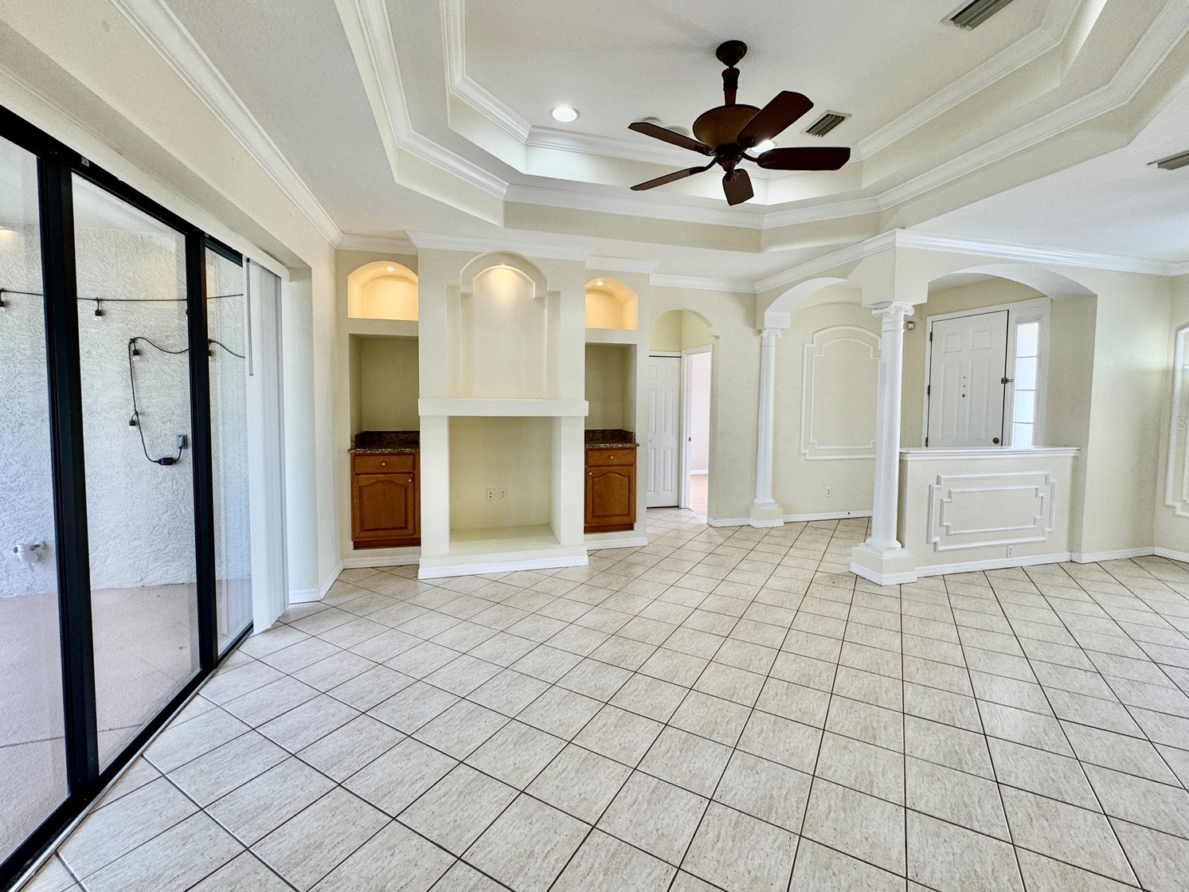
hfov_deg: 98.1
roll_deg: -0.3
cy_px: 423
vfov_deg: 81.7
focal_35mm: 15
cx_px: 615
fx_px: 515
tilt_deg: -3.1
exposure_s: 1/120
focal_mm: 2.22
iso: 100
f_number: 2.2
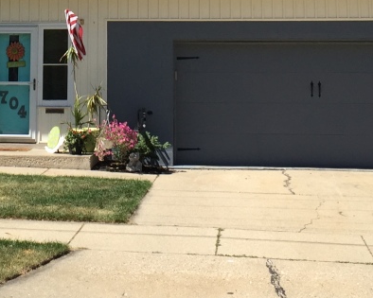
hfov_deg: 20.7
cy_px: -22
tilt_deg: +5.5
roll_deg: -1.4
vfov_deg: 16.3
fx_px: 1015
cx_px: 100
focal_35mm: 92
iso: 32
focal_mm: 4.15
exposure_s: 1/1582
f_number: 2.2
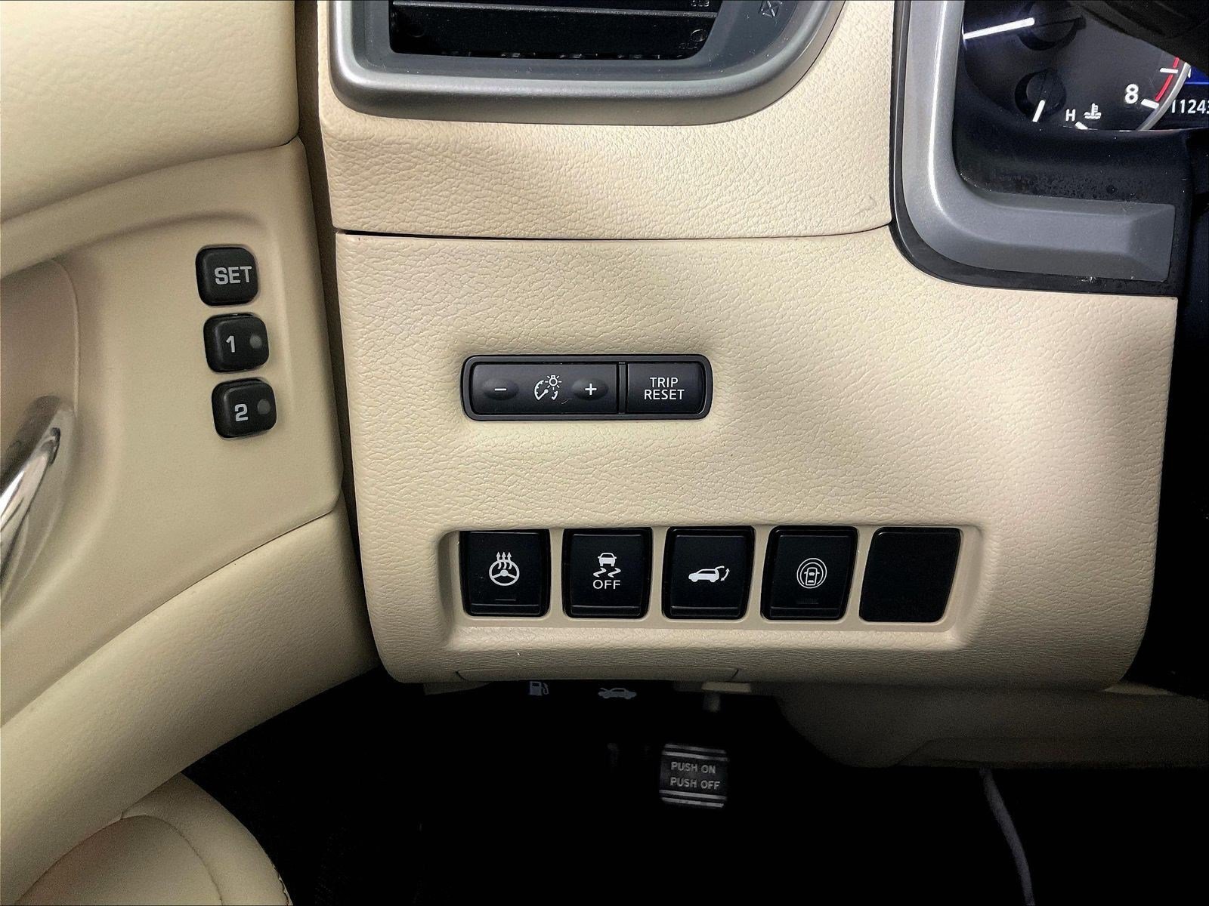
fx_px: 1013
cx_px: 604
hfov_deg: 61.7
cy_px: 453
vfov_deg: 48.2
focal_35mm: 29
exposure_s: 1/60
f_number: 1.8
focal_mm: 3
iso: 125
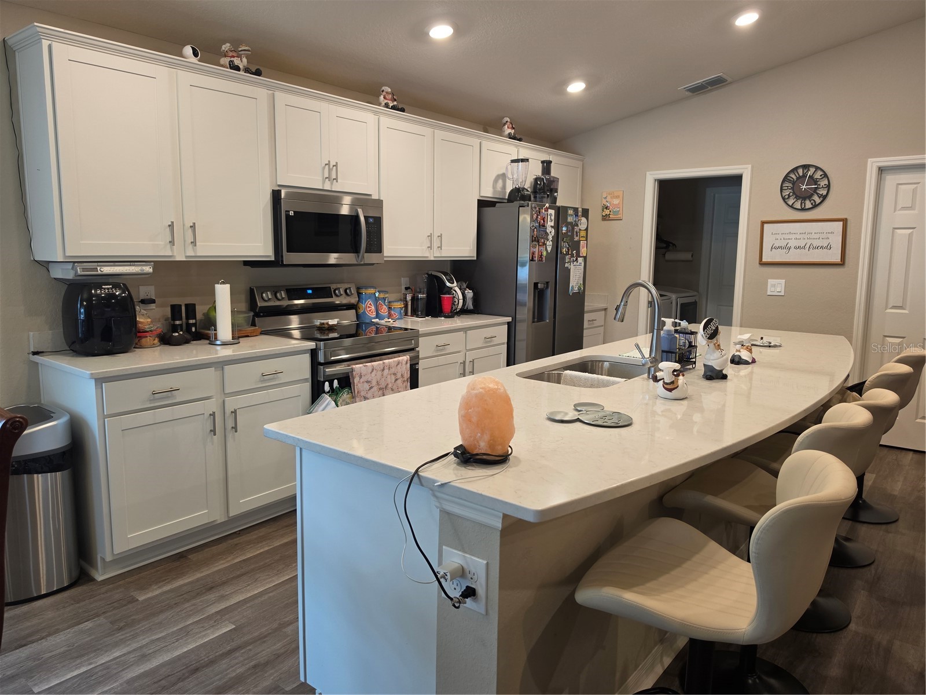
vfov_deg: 58.9
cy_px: 348
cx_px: 463
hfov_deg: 73.9
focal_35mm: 23
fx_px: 615
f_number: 1.4
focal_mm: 6.5
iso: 125
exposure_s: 1/120
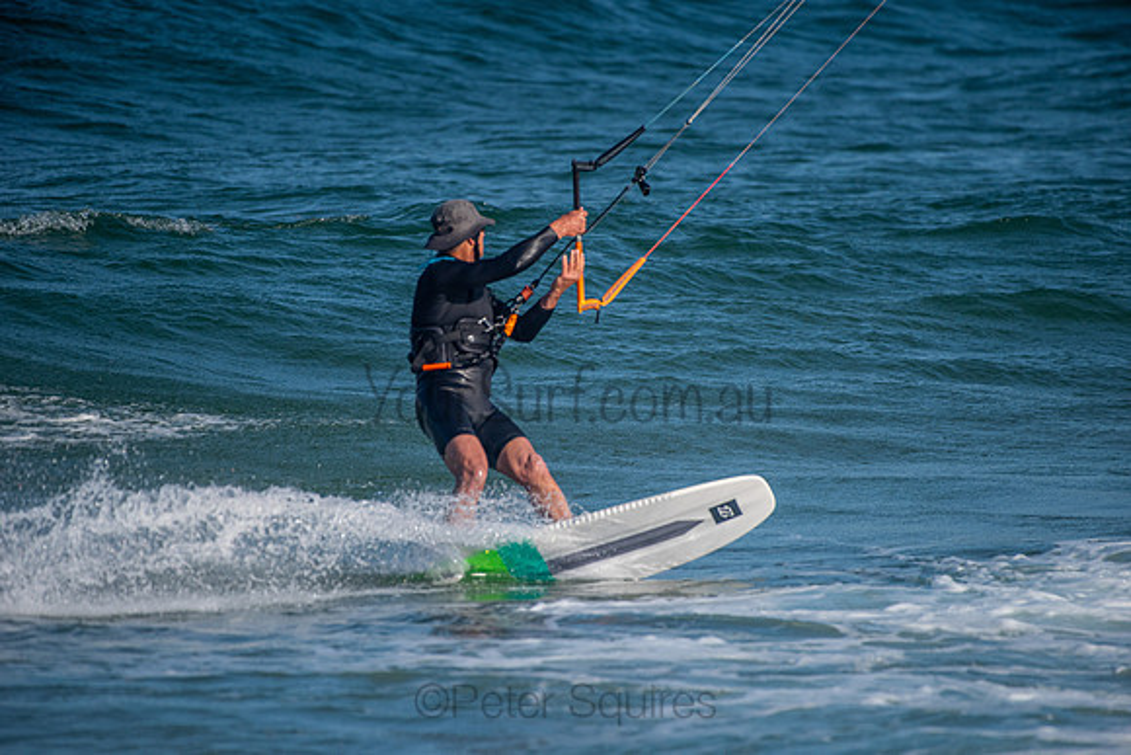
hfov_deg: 4.1
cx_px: 566
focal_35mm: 500
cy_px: 378
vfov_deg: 2.8
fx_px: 15711
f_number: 5.6
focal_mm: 500
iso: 360
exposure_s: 1/4000
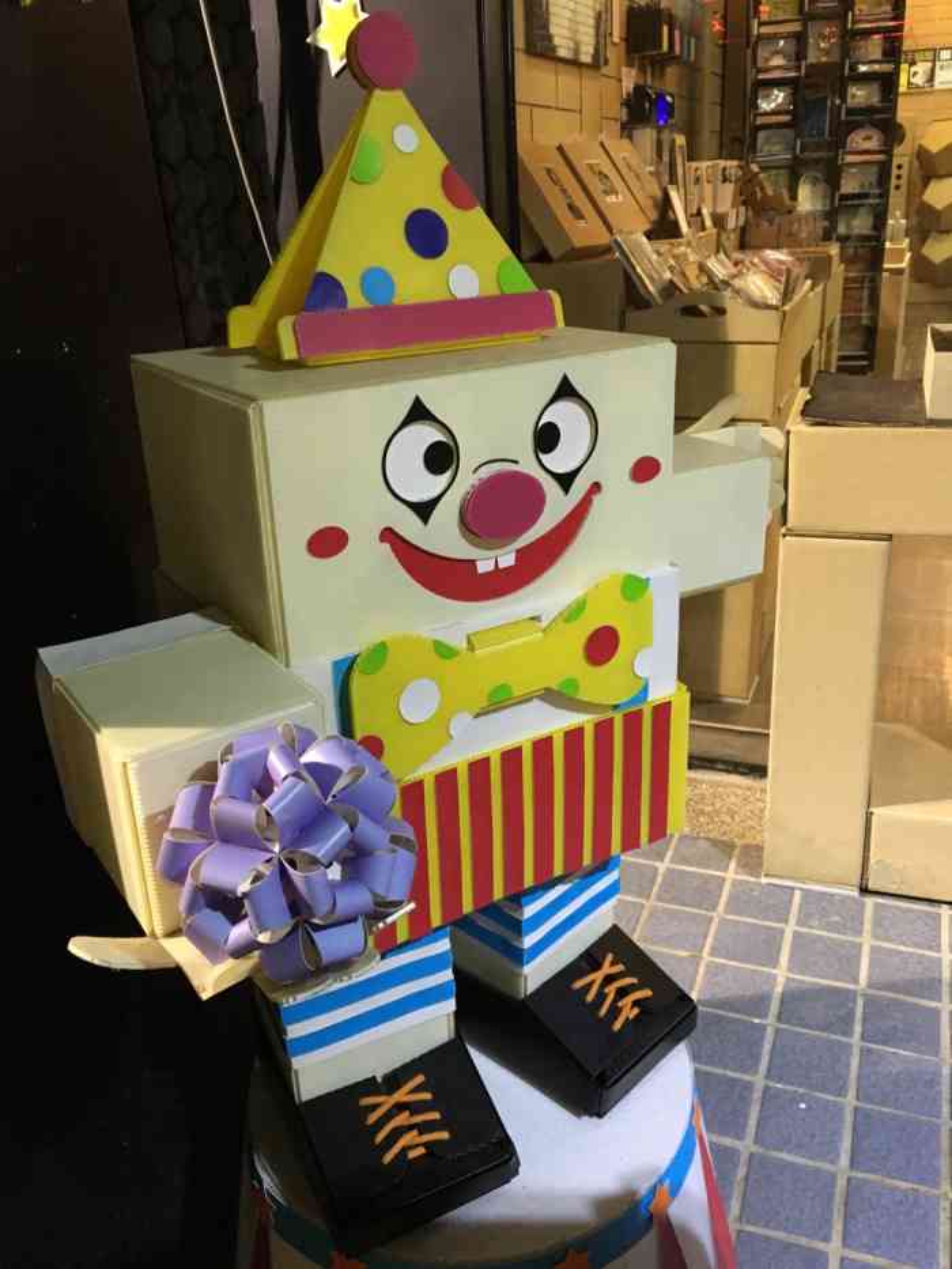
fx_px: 1063
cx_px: 476
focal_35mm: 29
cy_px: 634
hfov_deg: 48.2
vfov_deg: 61.7
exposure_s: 1/17
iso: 200
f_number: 2.2
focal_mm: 4.15
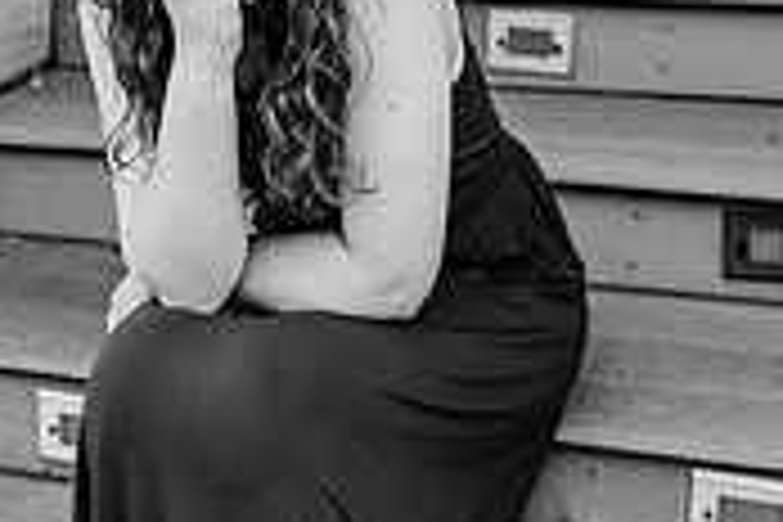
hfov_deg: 25.1
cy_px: 52
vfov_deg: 16.8
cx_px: 216
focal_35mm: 80
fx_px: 1740
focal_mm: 24
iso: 320
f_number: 2.2
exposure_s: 1/400
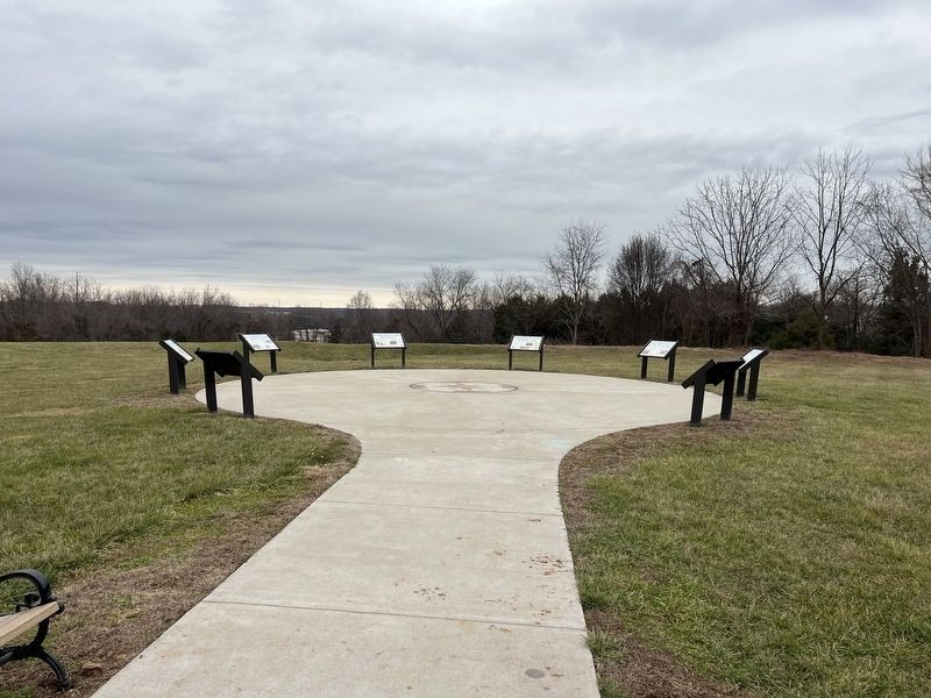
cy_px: 349
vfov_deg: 53.1
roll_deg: -0.1
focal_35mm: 26
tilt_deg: -2.2
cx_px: 466
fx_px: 699
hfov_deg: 67.3
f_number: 1.6
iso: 50
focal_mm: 5.1
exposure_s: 1/583
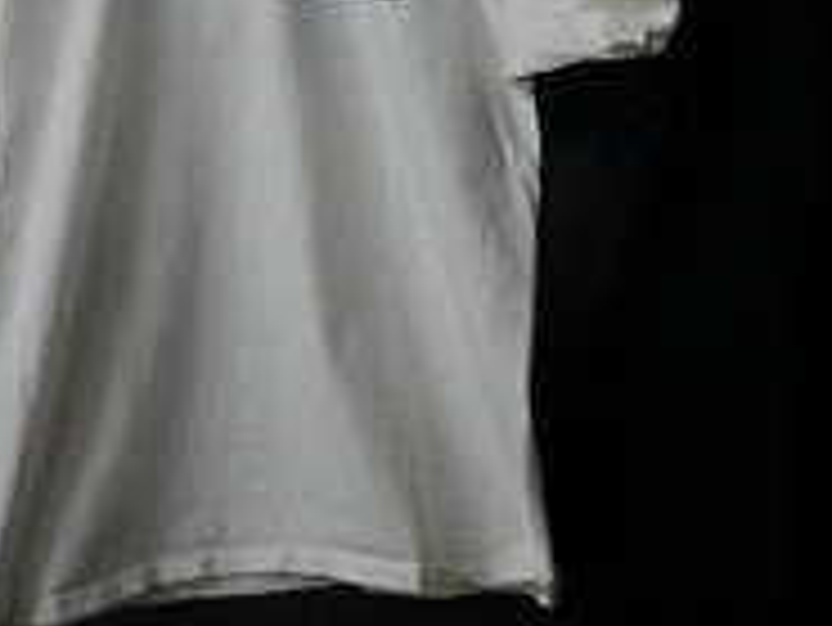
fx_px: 1275
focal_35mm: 53
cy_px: 182
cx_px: 585
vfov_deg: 27.3
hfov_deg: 35.6
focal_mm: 5
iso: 200
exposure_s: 1/50
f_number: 3.5
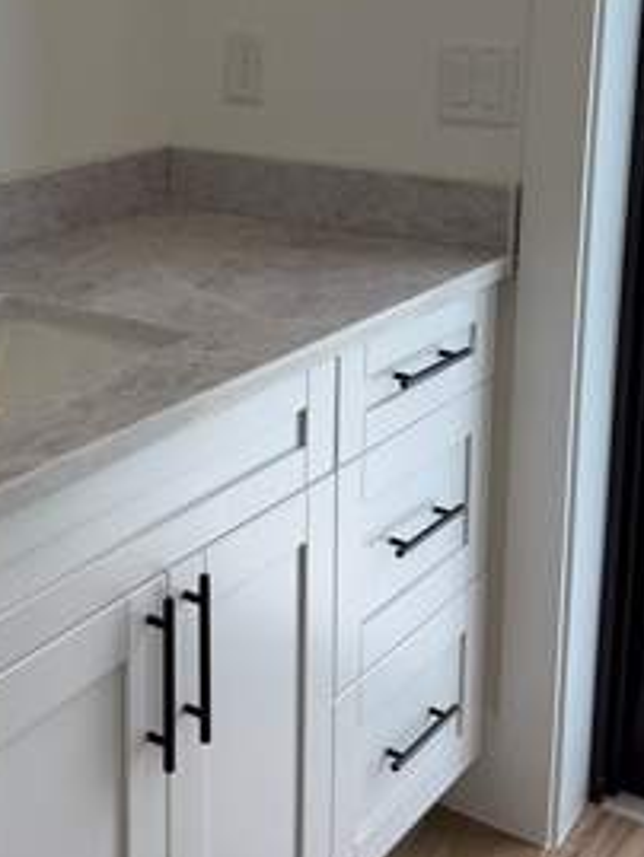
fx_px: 1413
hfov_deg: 25.4
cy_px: 217
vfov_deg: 33.1
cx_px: 163
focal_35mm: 57
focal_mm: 6.76
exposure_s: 1/245
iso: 80
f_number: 1.78
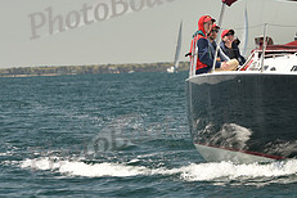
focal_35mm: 351
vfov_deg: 3.9
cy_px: 55
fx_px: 2896
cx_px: 276
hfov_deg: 5.9
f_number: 5
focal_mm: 140
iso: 250
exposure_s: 1/800
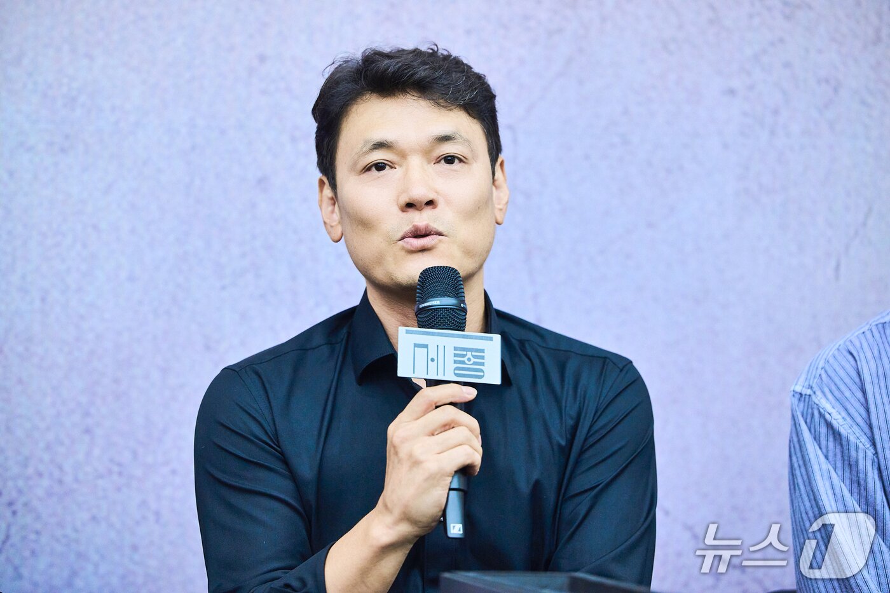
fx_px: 3337
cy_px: 296
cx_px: 445
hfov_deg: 15.2
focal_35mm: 135
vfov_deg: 10.2
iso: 2000
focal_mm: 135
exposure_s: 1/160
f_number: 3.2
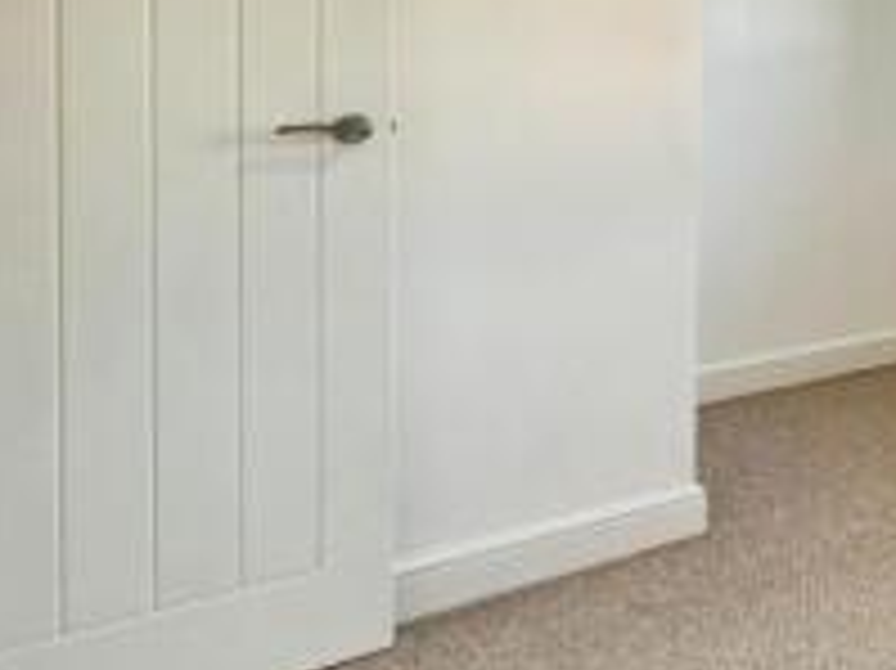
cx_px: 1220
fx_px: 1061
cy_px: 299
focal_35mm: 41
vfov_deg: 35.1
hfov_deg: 32.0
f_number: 2.2
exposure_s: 1/100
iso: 80
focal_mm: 2.22
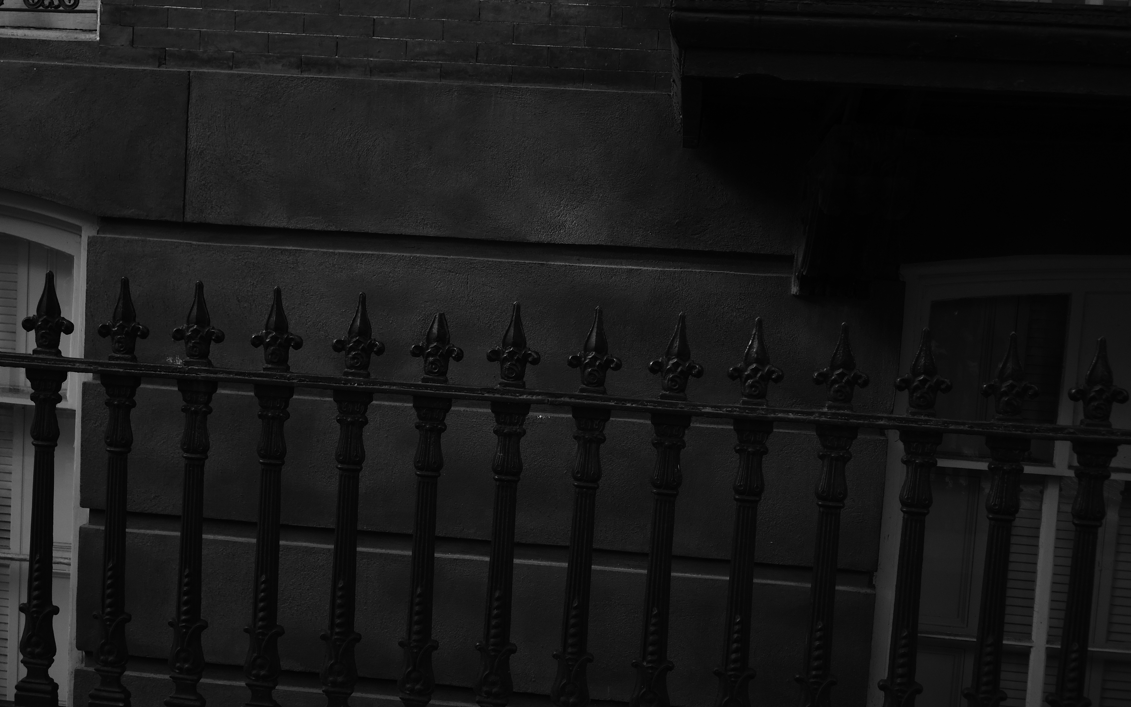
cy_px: 365
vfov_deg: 33.6
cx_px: 567
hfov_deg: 51.5
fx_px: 1171
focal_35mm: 38
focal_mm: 7.6
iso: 80
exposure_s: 1/200
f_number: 2.2
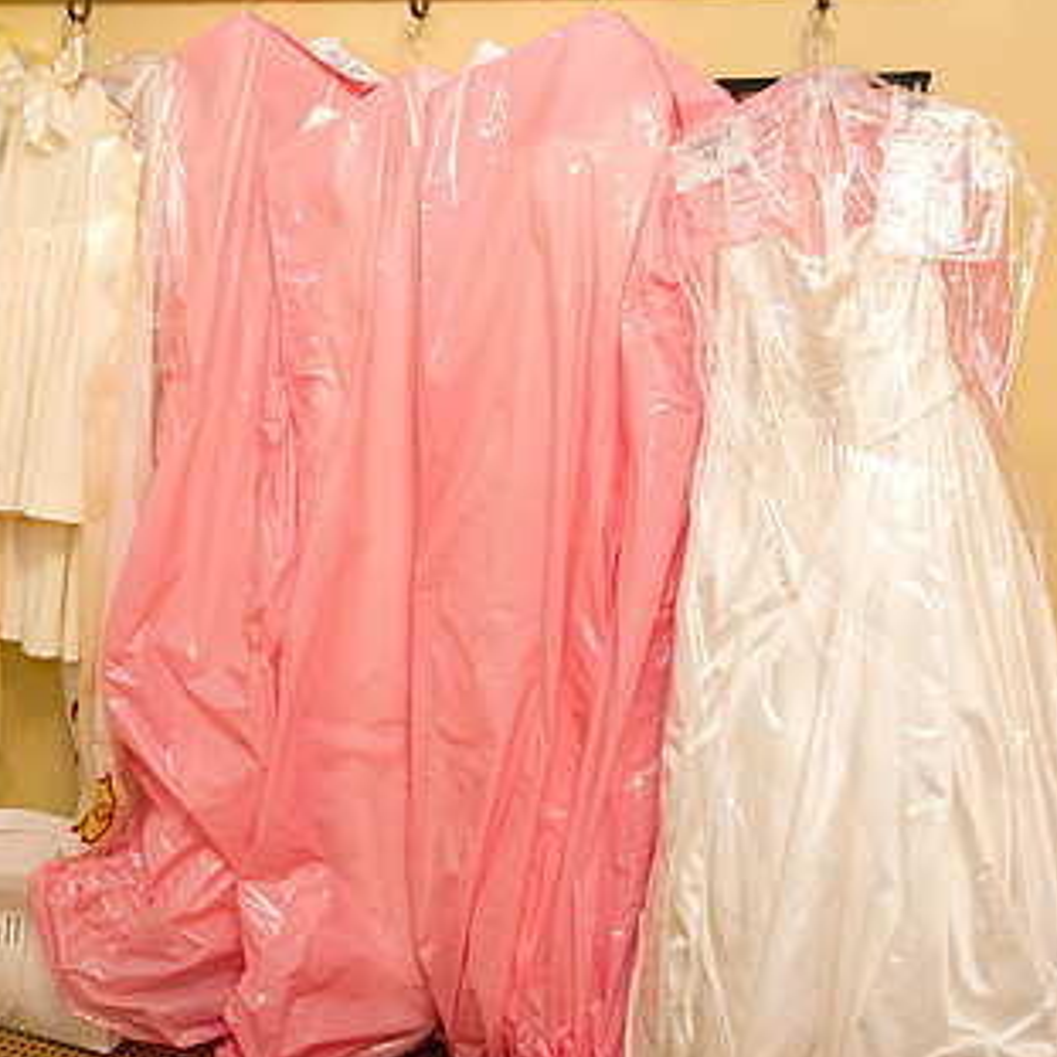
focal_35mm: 46
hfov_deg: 36.7
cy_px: 421
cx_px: 466
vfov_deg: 36.7
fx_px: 1589
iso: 1250
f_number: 3.5
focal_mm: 29
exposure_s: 1/60
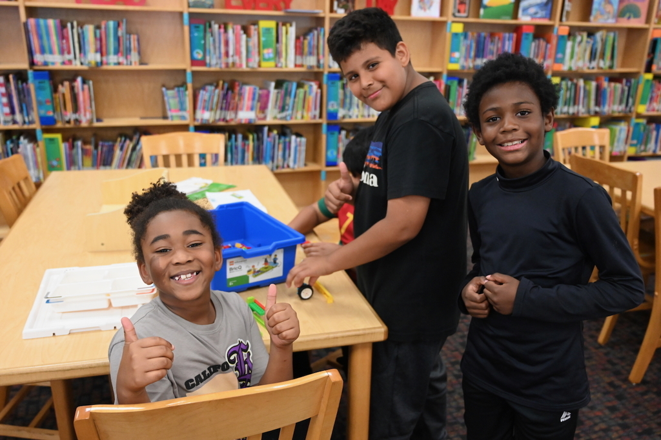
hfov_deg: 59.5
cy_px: 220
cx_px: 330
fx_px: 578
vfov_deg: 41.7
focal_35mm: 32
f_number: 4
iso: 6400
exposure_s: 1/250
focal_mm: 31.5
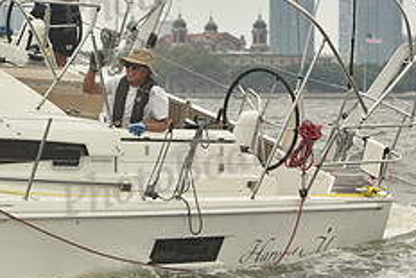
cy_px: 103
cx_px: -30
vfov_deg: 4.7
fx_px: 3353
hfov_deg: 7.1
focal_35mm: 290
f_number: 7.1
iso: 250
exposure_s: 1/800
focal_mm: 116
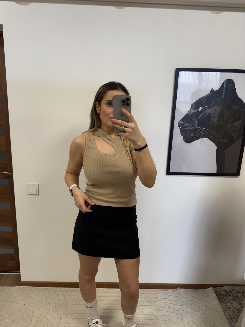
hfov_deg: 56.8
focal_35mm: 24
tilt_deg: -13.6
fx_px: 226
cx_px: 122
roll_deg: -2.5
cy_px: 164
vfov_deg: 71.6
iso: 125
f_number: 1.78
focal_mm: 6.76
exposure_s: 1/100
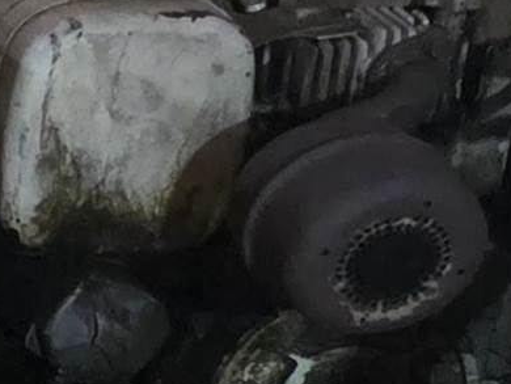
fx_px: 2674
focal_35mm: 181
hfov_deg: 7.9
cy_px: 14
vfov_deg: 8.2
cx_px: -1401
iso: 2000
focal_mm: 5.4
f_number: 1.8
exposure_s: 1/120
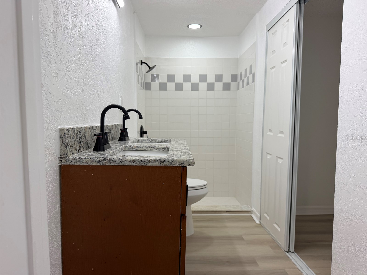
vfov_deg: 56.8
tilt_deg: -5.9
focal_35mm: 24
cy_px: 138
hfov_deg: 71.6
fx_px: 254
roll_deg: +0.9
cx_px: 184
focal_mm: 6.76
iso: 80
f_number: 1.78
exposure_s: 1/120
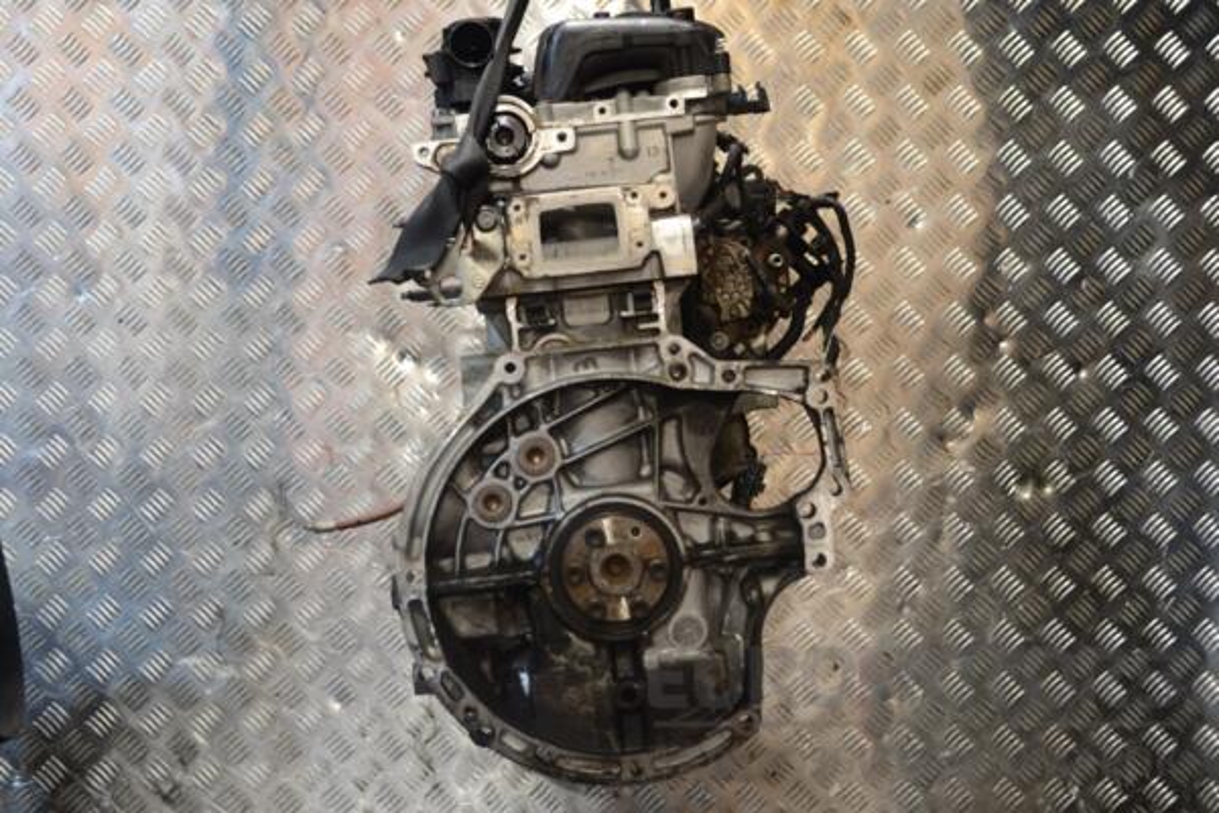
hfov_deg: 41.1
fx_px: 1625
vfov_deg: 28.1
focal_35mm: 48
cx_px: 610
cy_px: 406
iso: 720
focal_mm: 32
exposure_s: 1/30
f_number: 4.8
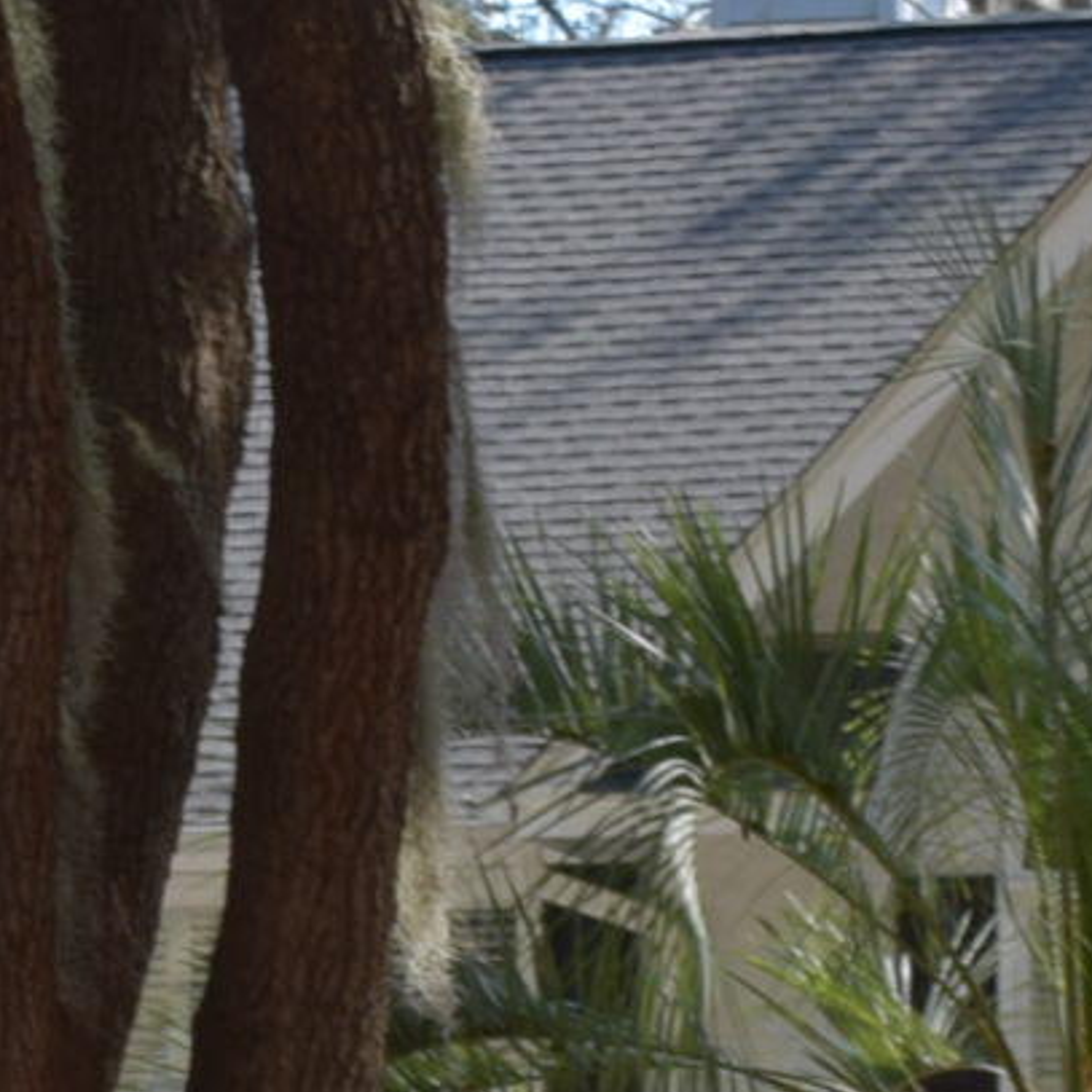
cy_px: 963
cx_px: 54
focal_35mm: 253
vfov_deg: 6.9
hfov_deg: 6.9
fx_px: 9034
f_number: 6.3
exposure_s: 1/200
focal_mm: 27
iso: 100
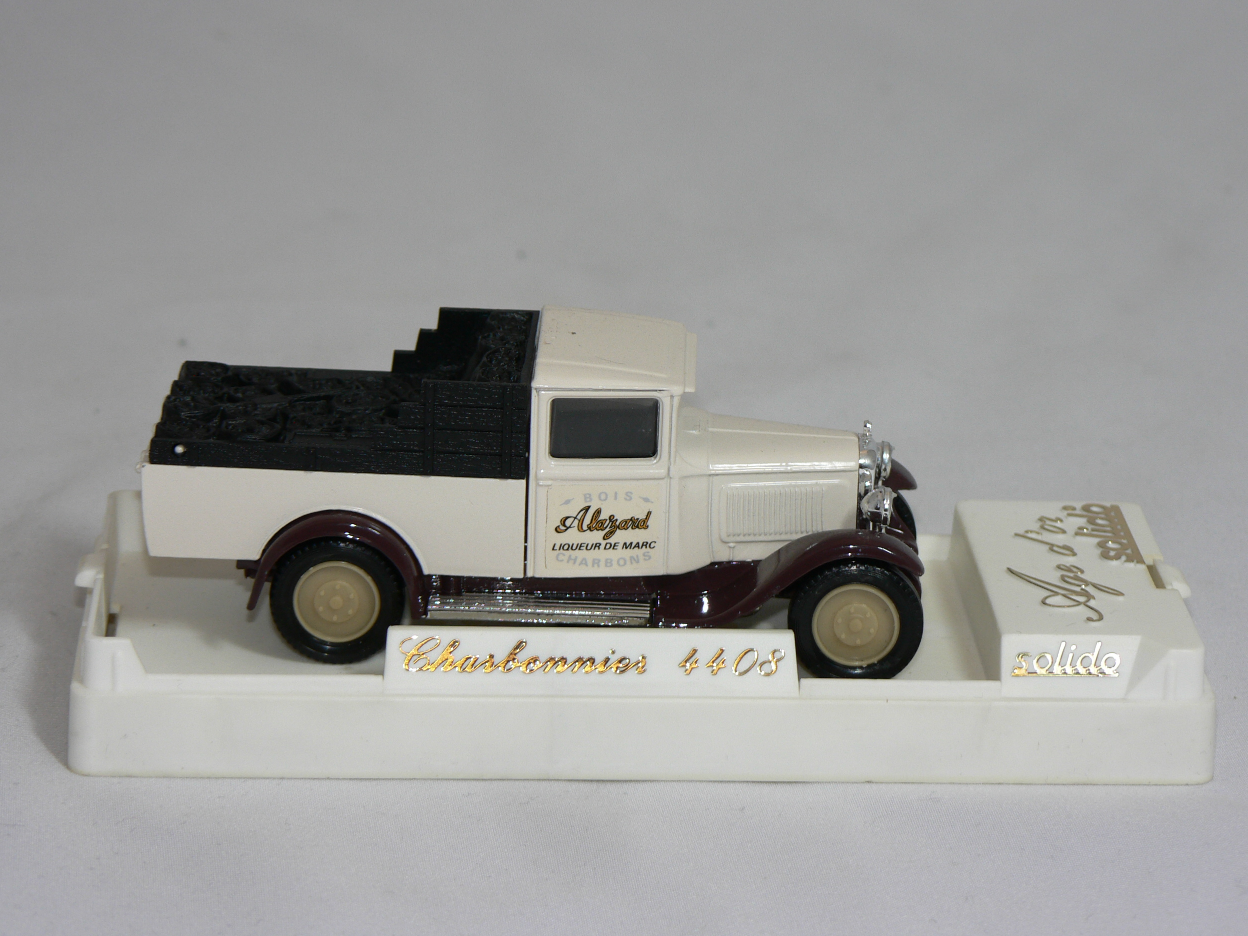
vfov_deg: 12.1
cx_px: 614
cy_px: 458
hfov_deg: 16.1
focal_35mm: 122
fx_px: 4399
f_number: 3.2
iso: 80
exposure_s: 1/60
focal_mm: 19.9
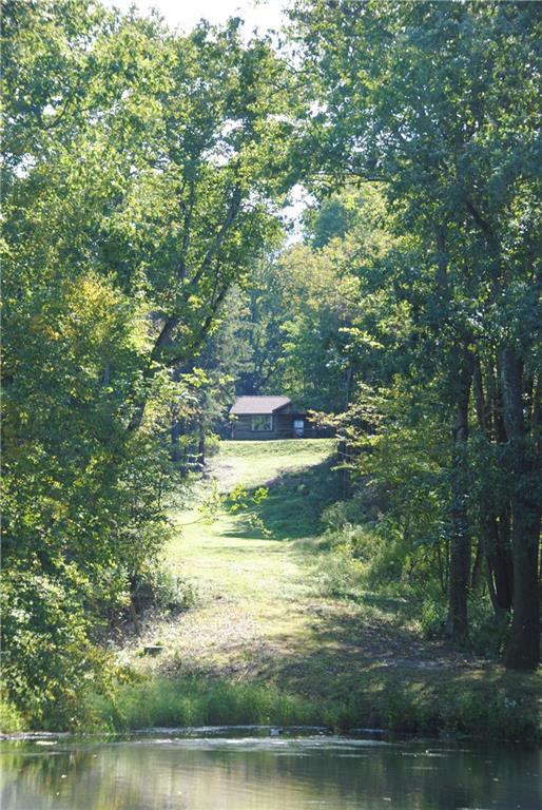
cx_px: 271
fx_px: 2196
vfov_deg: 20.9
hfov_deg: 14.1
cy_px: 405
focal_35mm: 98
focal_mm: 65
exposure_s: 1/200
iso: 200
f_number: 5
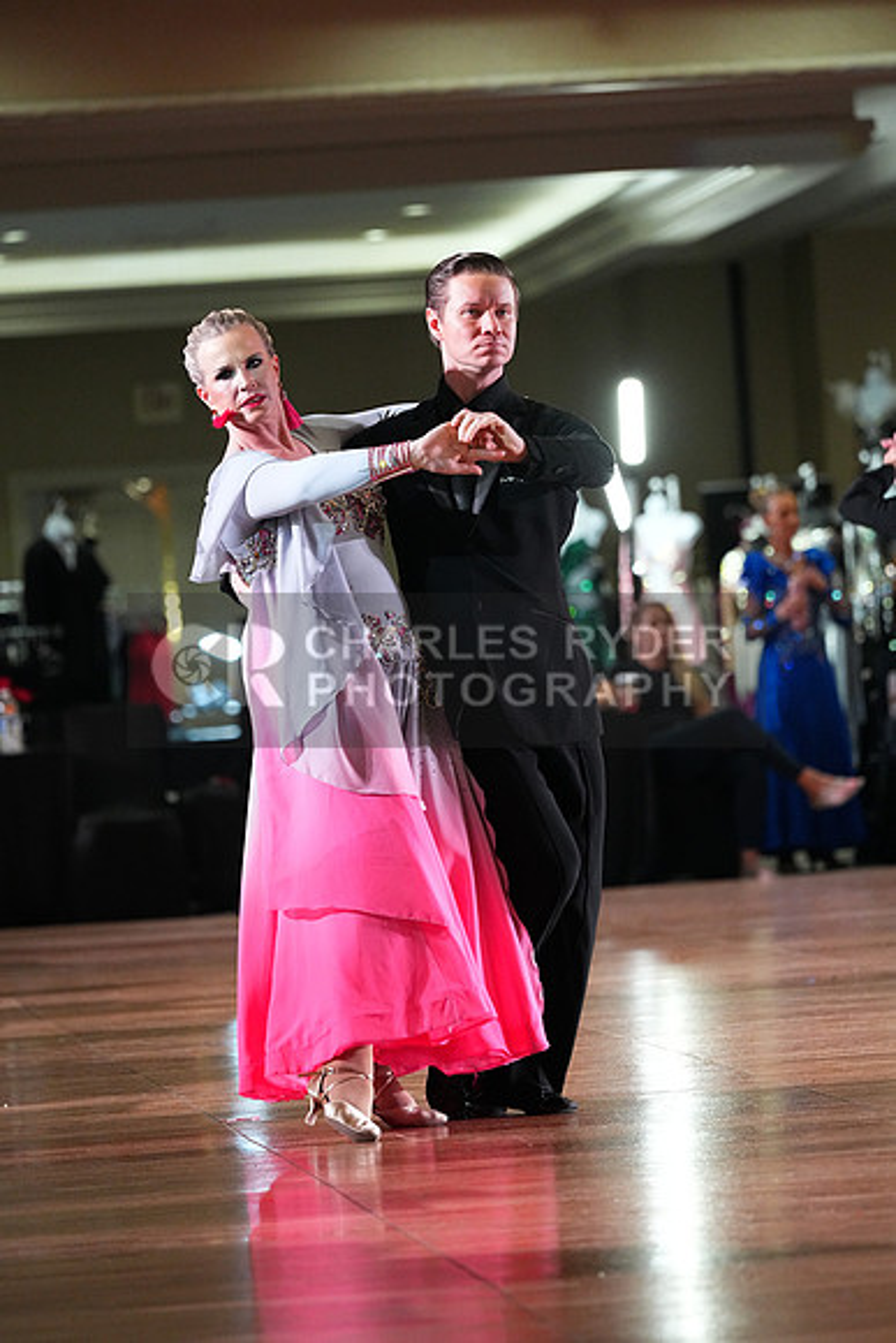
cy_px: 672
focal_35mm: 200
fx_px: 7462
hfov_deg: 6.9
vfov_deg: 10.3
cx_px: 448
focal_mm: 200
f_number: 4.5
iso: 6400
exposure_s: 1/400
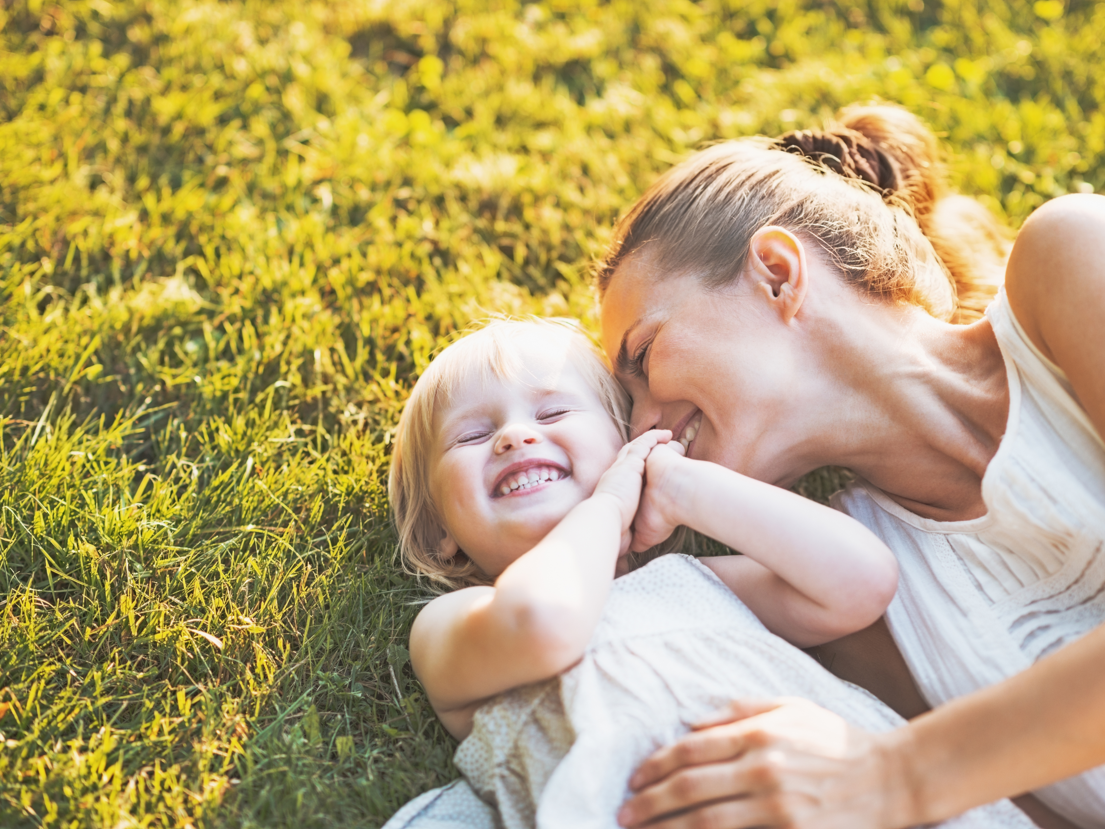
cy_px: 414
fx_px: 2937
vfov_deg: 16.1
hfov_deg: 21.3
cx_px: 582
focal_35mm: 92
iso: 200
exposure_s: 1/800
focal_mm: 85
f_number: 2
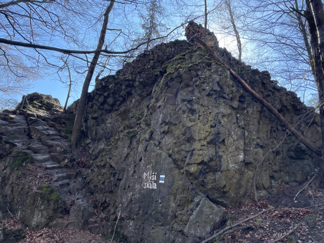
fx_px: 243
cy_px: 122
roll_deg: -6.4
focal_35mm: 26
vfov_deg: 53.1
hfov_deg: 67.3
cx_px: 162
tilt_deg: +17.7
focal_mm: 4.2
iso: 32
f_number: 1.6
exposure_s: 1/924
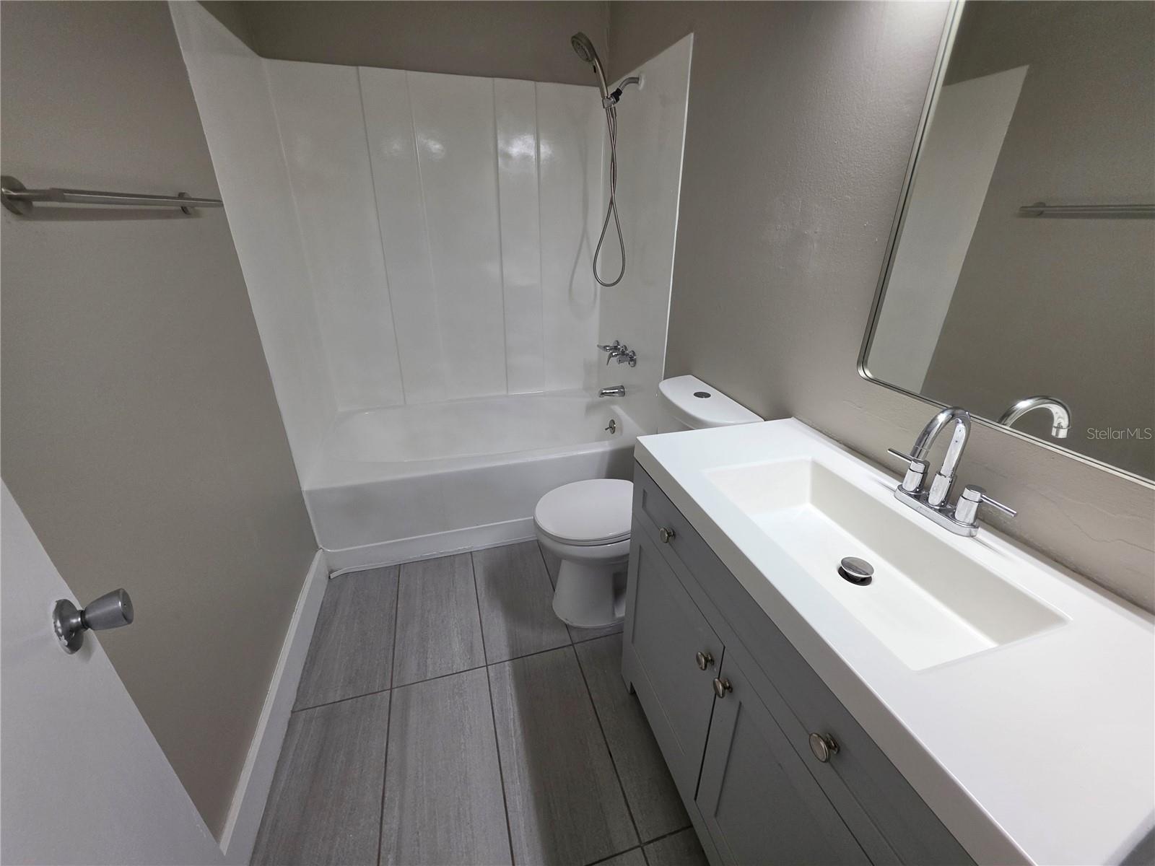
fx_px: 434
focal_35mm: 13
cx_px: 578
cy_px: 433
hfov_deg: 106.2
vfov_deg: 89.9
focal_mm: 2.2
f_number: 1.9
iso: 100
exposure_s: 1/120
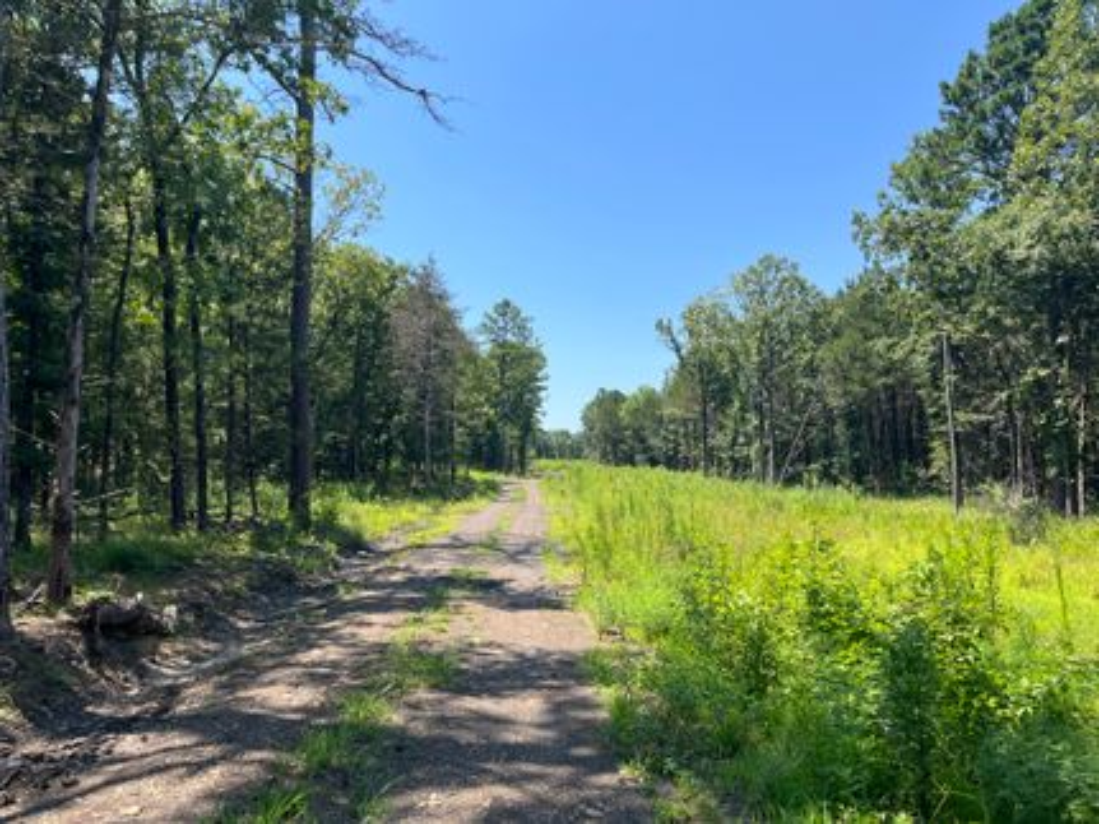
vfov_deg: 53.0
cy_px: 412
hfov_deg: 67.3
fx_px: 825
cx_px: 550
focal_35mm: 26
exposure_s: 1/2137
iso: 50
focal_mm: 5.1
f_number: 1.6
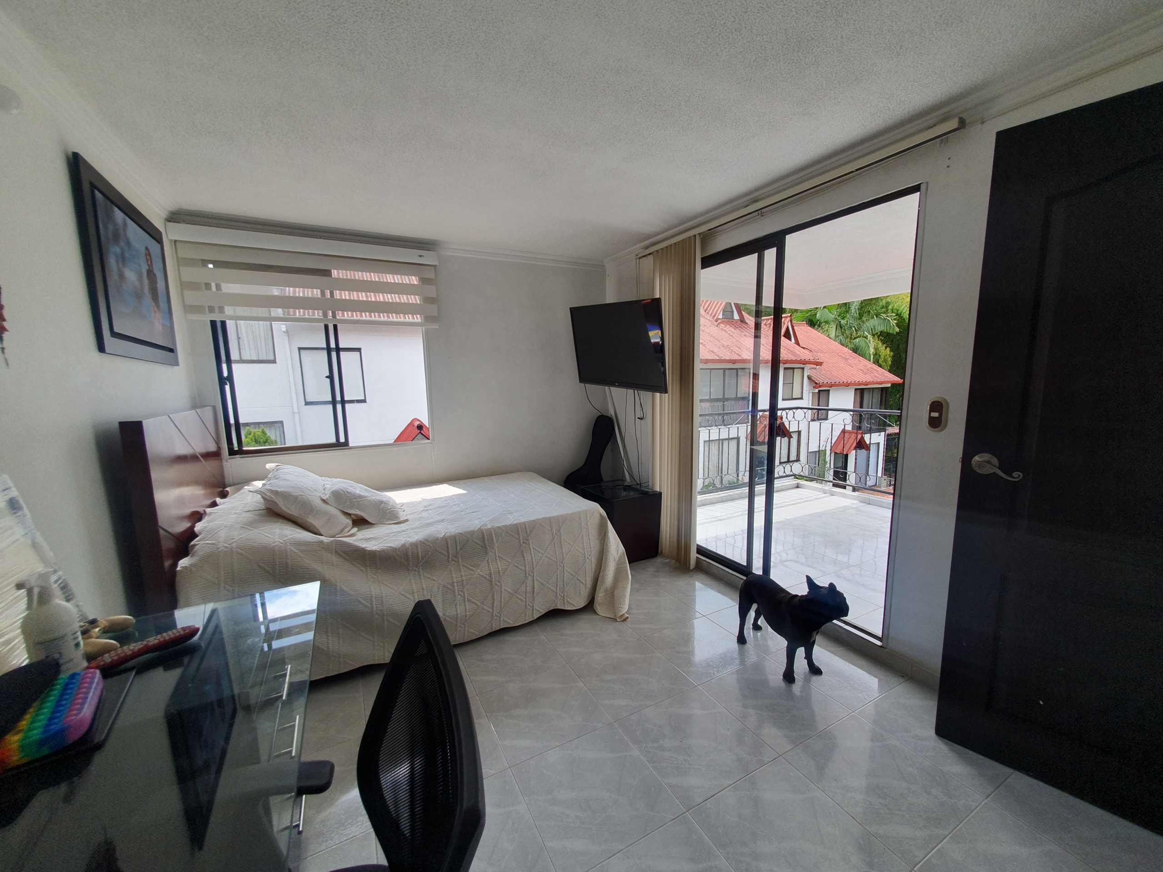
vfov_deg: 89.9
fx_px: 437
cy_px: 436
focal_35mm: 13
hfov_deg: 106.2
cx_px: 582
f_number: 2.2
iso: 50
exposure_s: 1/286
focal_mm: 1.8
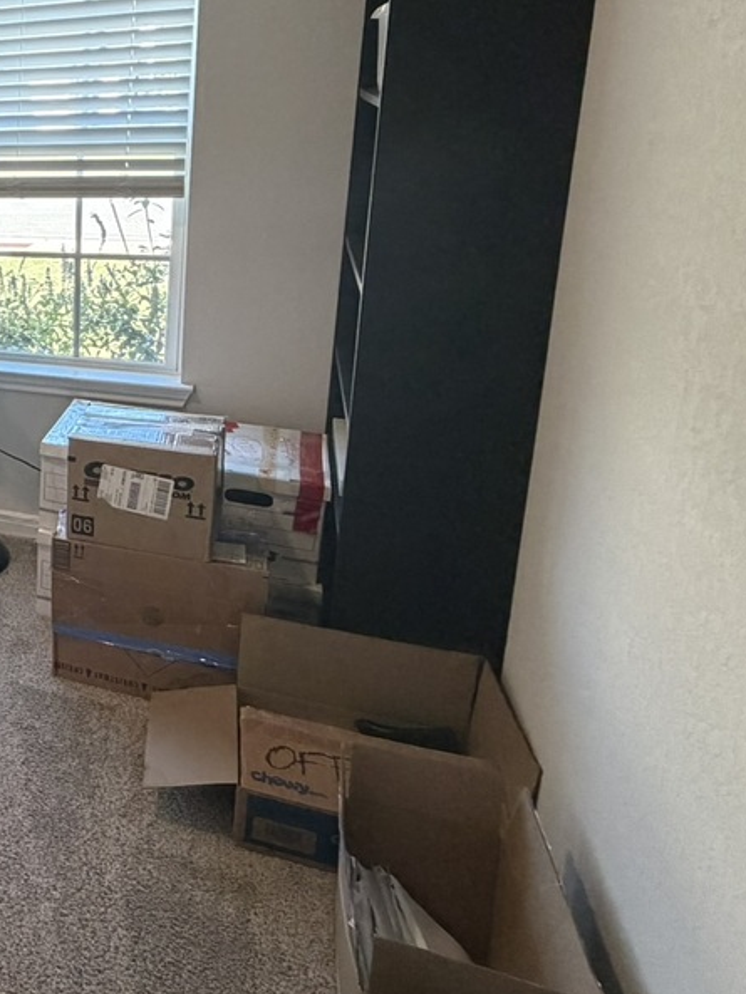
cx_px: -344
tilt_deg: -12.7
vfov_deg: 52.5
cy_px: 302
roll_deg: +3.5
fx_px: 977
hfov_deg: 28.7
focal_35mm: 34
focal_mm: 2.22
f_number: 2.2
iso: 250
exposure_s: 1/120
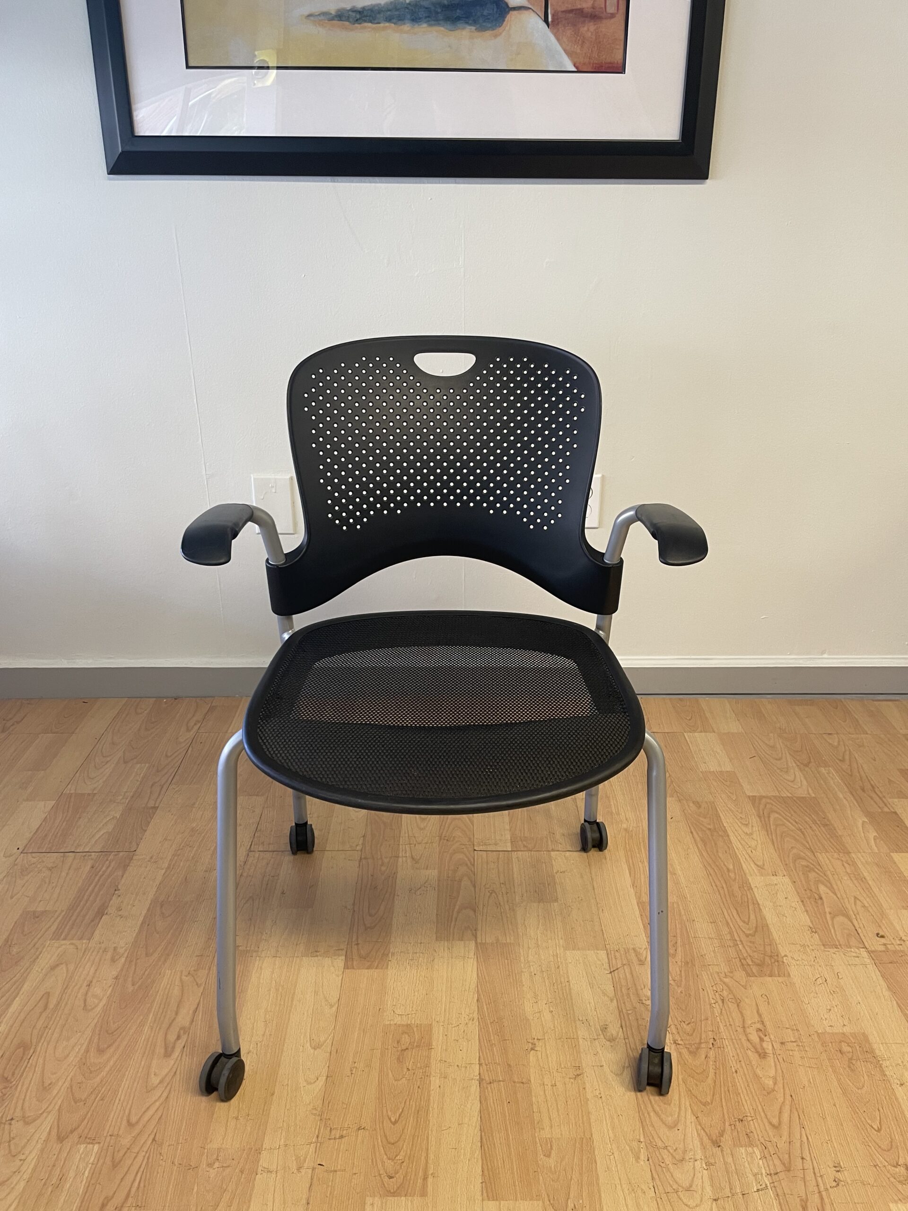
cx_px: 454
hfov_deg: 53.1
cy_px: 606
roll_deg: +0.8
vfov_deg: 67.3
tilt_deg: -22.9
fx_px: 909
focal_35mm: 26
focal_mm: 4.2
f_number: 1.6
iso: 80
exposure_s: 1/60
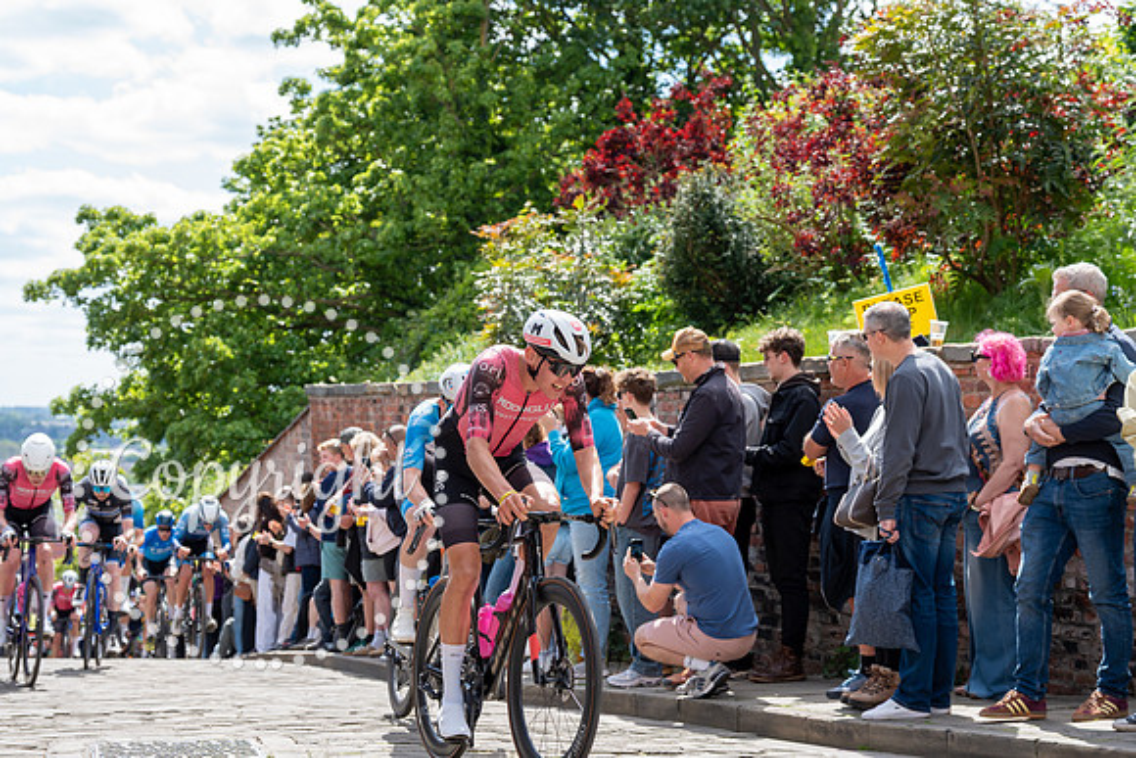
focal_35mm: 70
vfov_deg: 19.5
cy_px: 379
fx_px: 2209
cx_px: 568
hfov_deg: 28.8
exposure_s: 1/1000
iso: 400
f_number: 5
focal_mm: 70
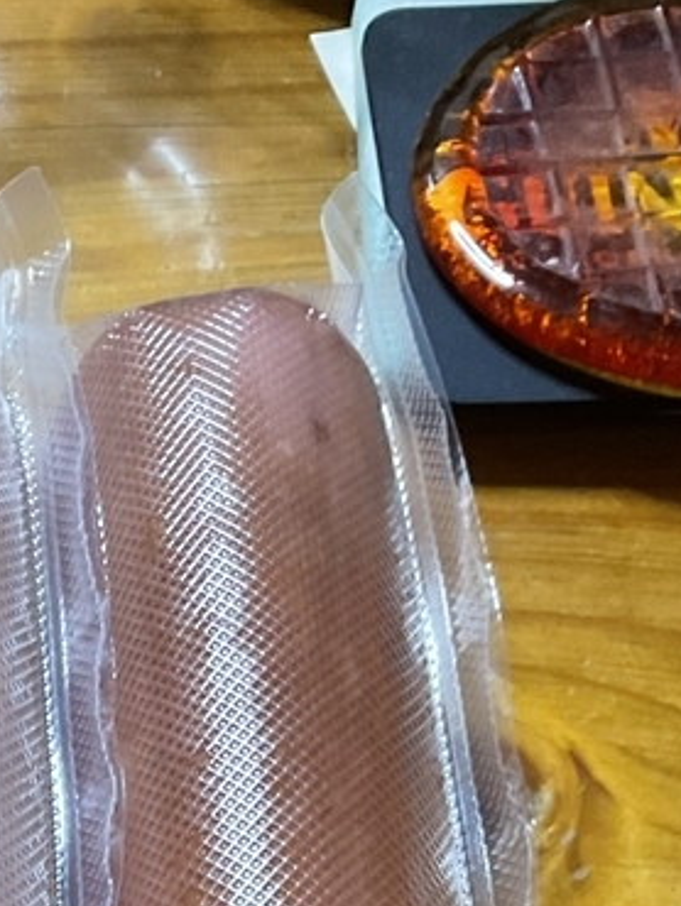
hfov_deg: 14.6
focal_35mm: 94
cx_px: -343
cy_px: 1406
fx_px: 2463
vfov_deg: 18.3
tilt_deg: -65.7
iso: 200
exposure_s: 1/33
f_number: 1.8
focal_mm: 3
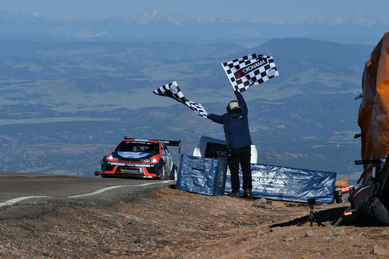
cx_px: 194
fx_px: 2026
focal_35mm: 188
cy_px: 130
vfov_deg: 7.3
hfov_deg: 11.0
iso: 400
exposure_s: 1/500
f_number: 14
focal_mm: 125
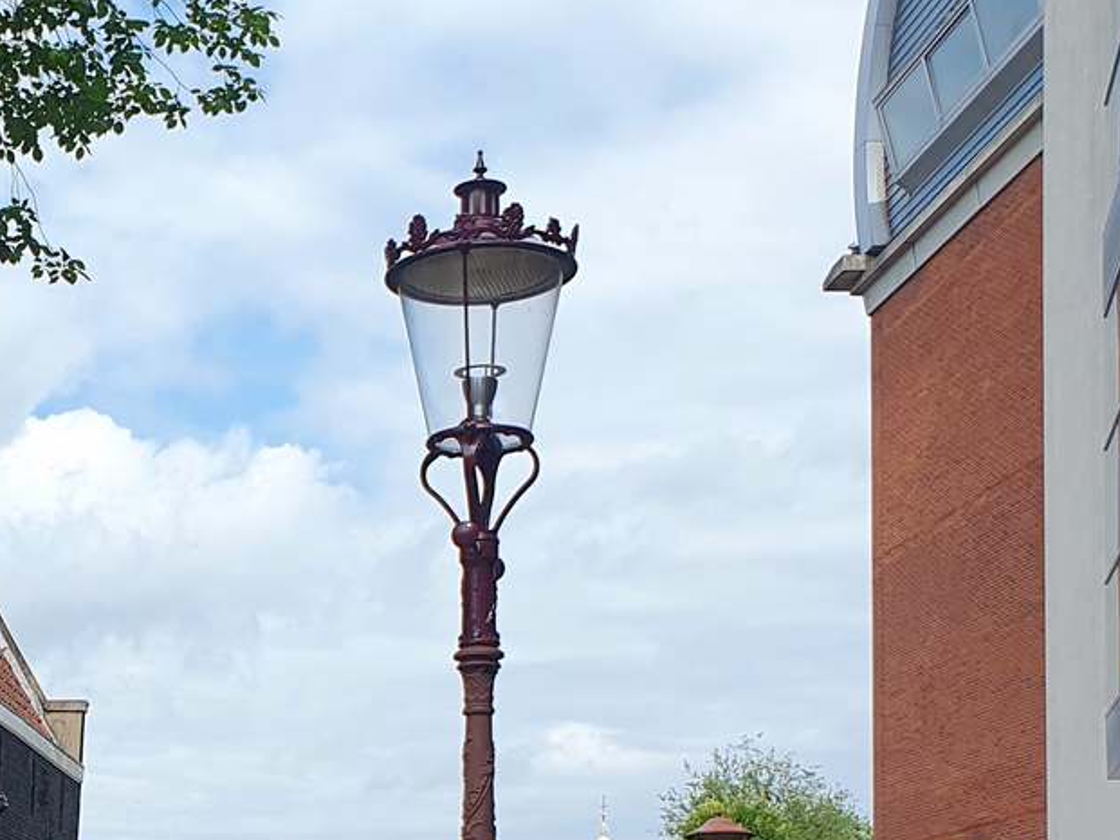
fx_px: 2168
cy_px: 963
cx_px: 69
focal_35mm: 67
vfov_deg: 20.7
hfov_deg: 27.7
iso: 50
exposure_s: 1/1250
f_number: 2.4
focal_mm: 4.3
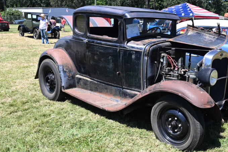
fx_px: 271
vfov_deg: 31.3
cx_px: 145
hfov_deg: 45.2
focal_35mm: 43
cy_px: 65
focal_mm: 19
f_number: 6.3
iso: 100
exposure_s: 1/320
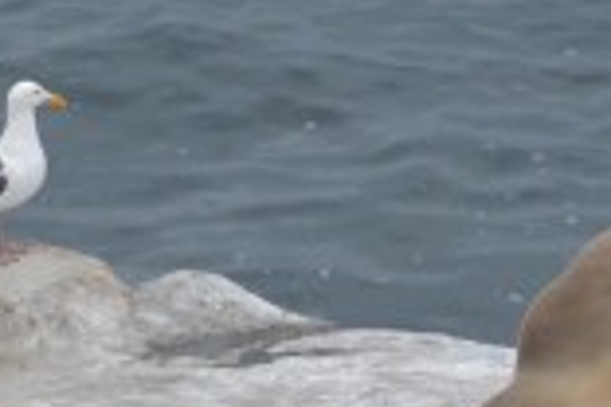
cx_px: 190
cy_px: 344
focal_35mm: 925
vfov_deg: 1.5
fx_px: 15698
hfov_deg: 2.2
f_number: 5.6
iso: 500
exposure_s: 1/125
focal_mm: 110
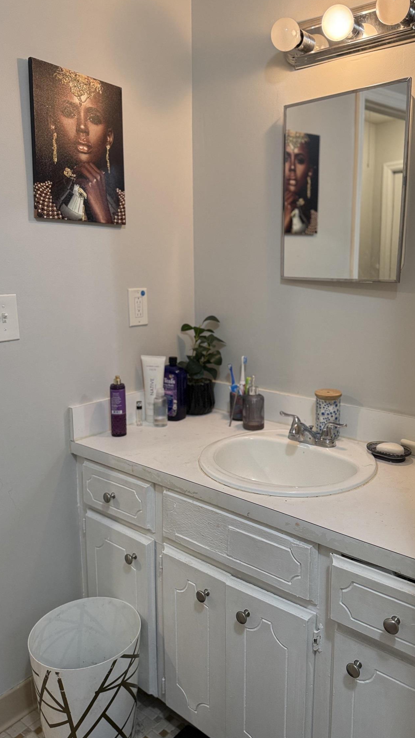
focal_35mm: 27
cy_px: 361
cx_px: 247
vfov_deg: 69.9
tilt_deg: -9.3
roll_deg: -0.6
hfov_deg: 42.7
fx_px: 528
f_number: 1.78
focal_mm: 6.76
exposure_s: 1/120
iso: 250
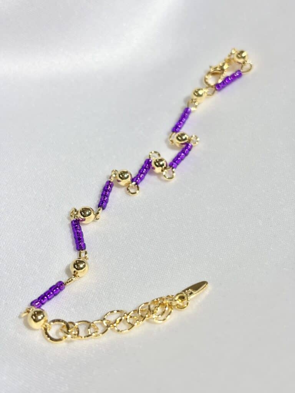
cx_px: 148
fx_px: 591
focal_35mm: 52
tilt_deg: -46.5
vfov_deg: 36.8
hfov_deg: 28.0
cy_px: 196
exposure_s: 1/286
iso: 32
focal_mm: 5.96
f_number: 1.6
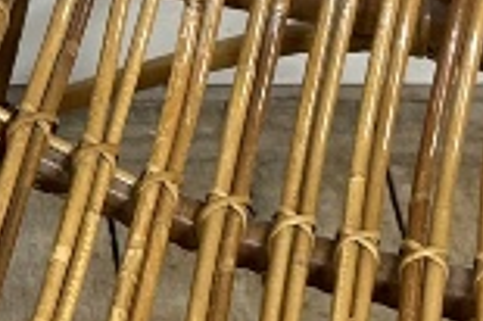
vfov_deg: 7.1
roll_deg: +2.4
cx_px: -333
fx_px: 2587
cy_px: 44
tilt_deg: -44.2
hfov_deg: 10.2
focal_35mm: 193
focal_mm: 6.86
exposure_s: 1/100
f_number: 1.78
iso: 80
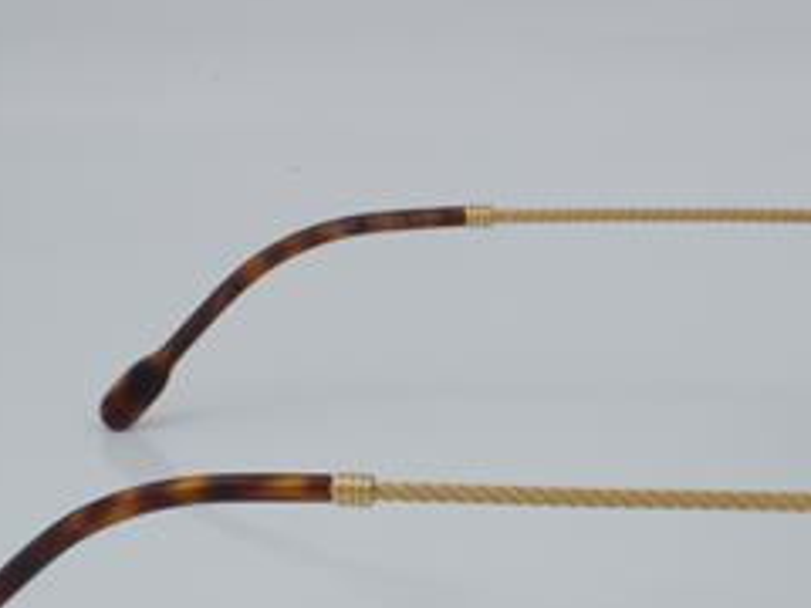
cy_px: 422
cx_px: 544
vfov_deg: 12.3
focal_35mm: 120
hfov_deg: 16.4
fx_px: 2811
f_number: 32
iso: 100
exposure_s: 1/4
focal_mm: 50
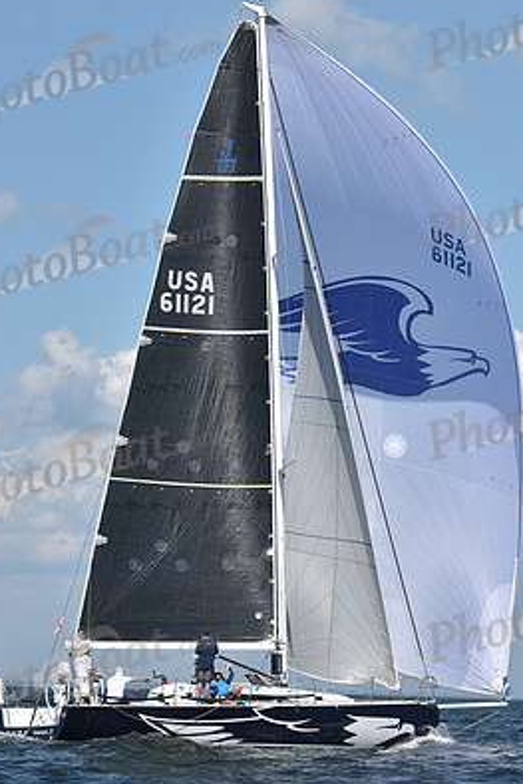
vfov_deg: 11.2
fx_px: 4006
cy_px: 334
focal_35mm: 184
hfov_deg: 7.5
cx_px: 325
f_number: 10
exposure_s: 1/1250
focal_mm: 125
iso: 320
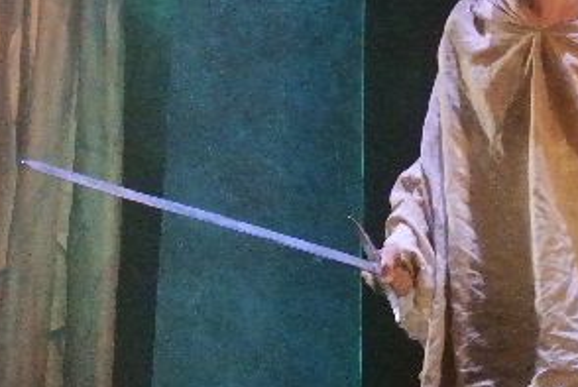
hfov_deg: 7.7
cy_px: 70
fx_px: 4245
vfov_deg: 5.2
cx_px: 598
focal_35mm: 264
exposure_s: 1/80
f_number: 4.5
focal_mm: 36.1
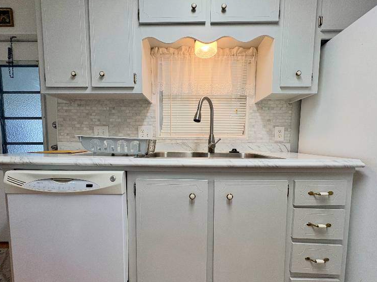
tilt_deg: -3.9
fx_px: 174
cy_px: 156
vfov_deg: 77.8
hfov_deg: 94.5
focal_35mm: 16
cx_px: 185
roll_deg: +0.2
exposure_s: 1/120
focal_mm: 2.22
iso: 200
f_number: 2.2
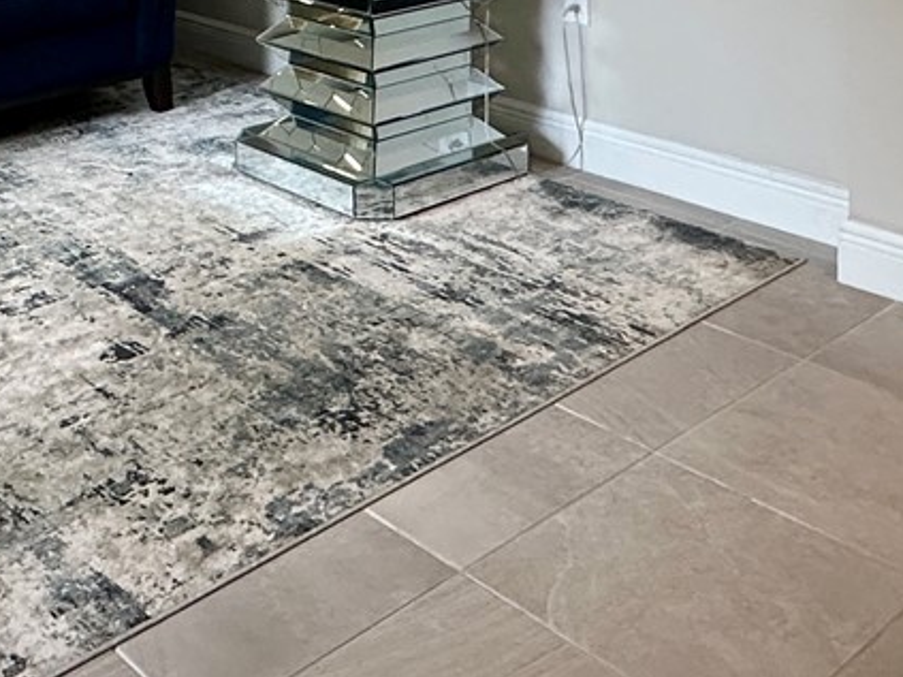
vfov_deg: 24.2
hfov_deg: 35.7
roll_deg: +1.3
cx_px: 280
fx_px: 1382
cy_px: -194
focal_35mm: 53
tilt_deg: -4.2
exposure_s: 1/120
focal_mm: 2.22
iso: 250
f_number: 2.2
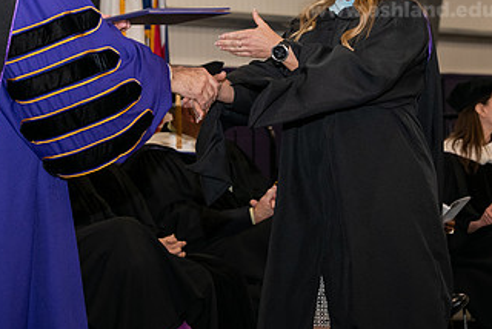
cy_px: 42
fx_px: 2107
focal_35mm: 154
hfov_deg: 13.3
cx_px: 240
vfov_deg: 8.9
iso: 1600
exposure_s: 1/200
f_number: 5.6
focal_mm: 85
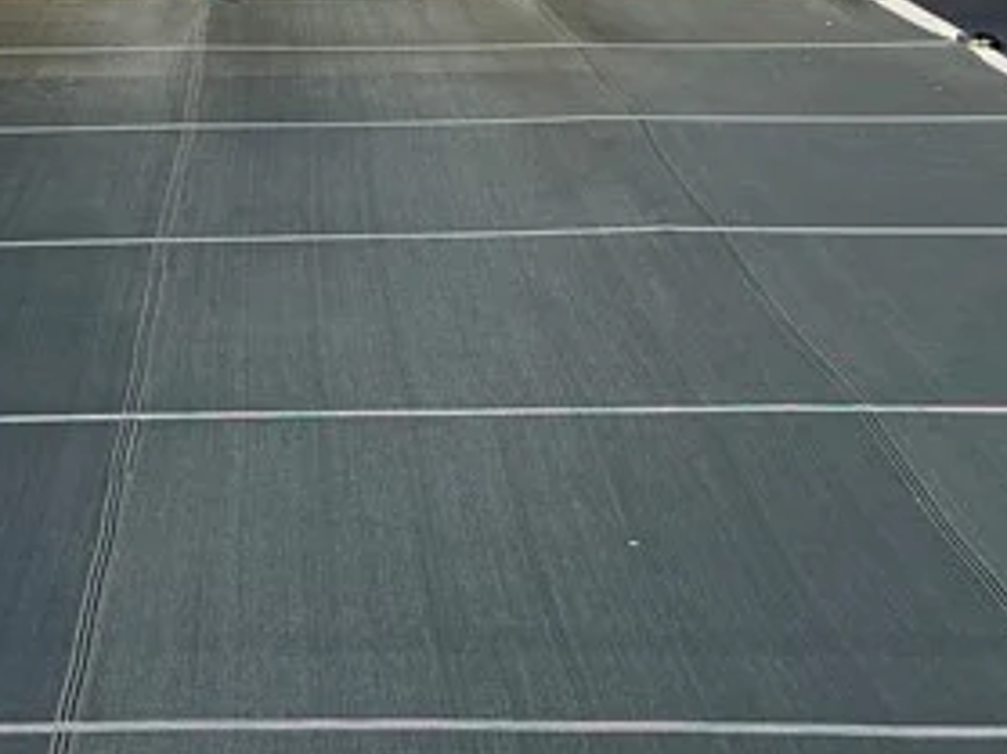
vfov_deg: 16.2
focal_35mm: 88
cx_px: 336
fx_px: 2559
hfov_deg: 22.2
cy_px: -108
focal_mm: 6.76
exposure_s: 1/6173
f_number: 1.78
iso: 80
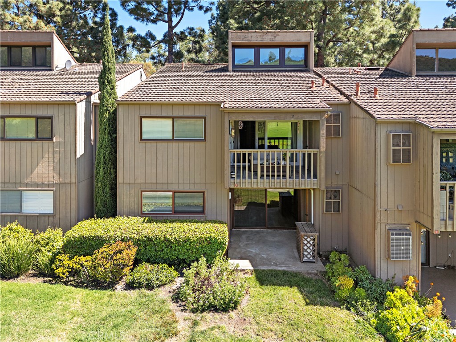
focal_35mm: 24
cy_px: 171
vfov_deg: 56.8
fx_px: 316
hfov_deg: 71.6
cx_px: 228
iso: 100
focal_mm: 6.72
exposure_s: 1/500
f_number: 1.7
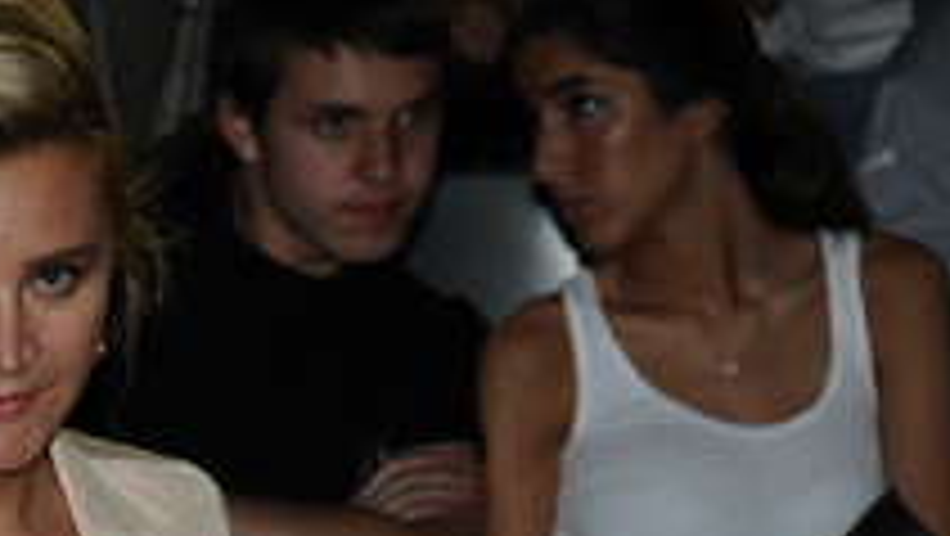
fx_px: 9432
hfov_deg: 5.8
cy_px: 637
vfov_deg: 3.2
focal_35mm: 374
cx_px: -18
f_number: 6.3
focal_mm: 105
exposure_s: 1/60
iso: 500
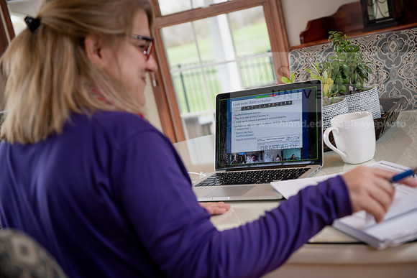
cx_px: 208
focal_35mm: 56
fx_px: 649
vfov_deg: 24.2
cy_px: 139
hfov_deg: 35.6
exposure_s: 1/200
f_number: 3.5
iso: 320
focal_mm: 56
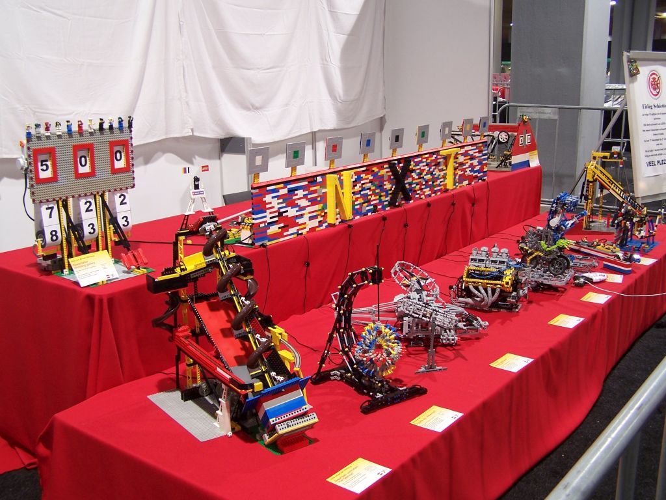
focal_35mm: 38
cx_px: 333
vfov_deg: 37.7
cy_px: 250
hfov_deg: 49.0
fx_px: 731
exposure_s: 1/4
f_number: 2.8
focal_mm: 6.3
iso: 80
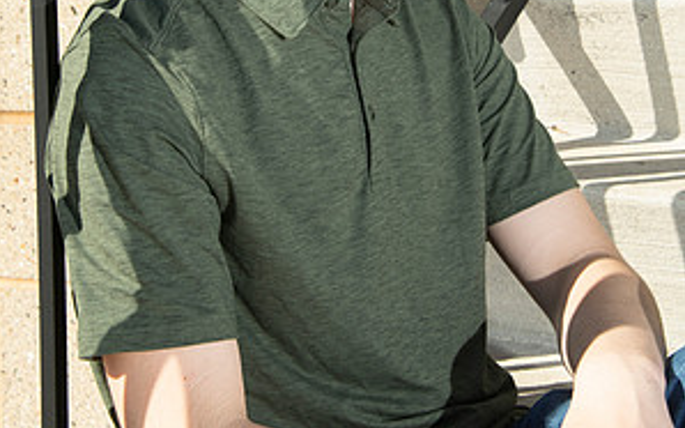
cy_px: 7
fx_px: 2445
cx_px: 342
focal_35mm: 131
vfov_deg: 9.9
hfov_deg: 16.0
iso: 400
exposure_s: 1/160
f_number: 14
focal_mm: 85
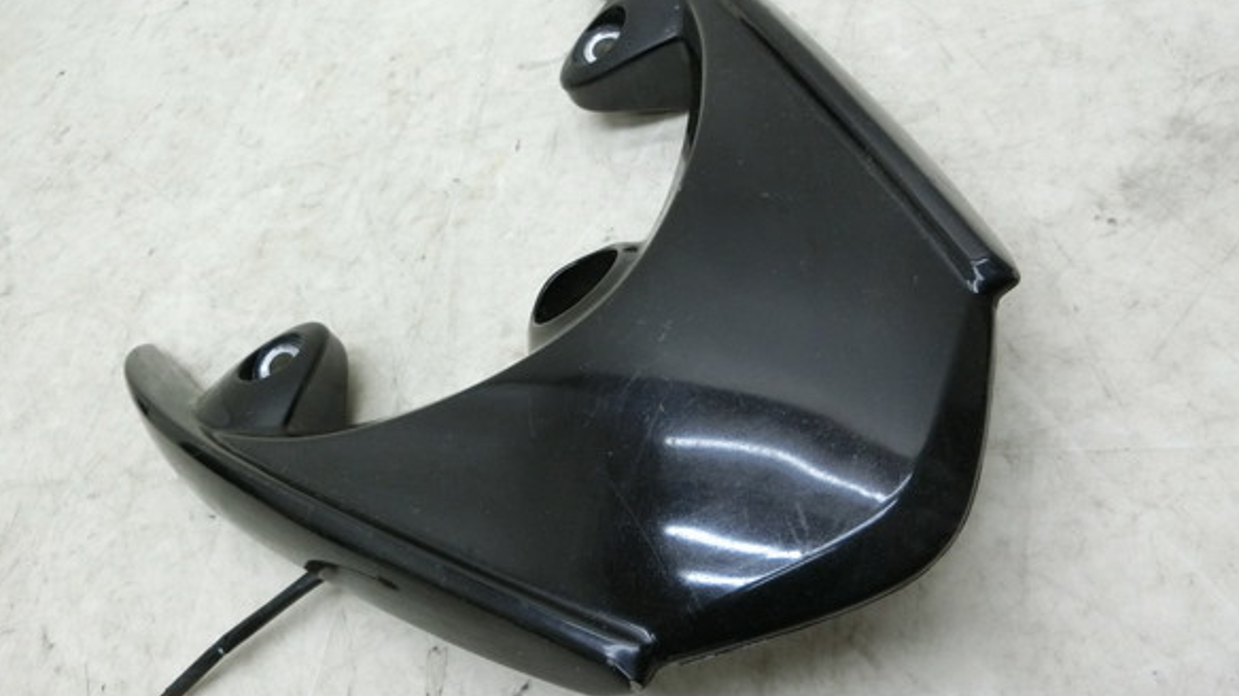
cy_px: 380
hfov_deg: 67.9
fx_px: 920
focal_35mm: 28
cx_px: 622
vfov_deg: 41.4
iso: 320
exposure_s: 1/125
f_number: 3.5
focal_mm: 4.5
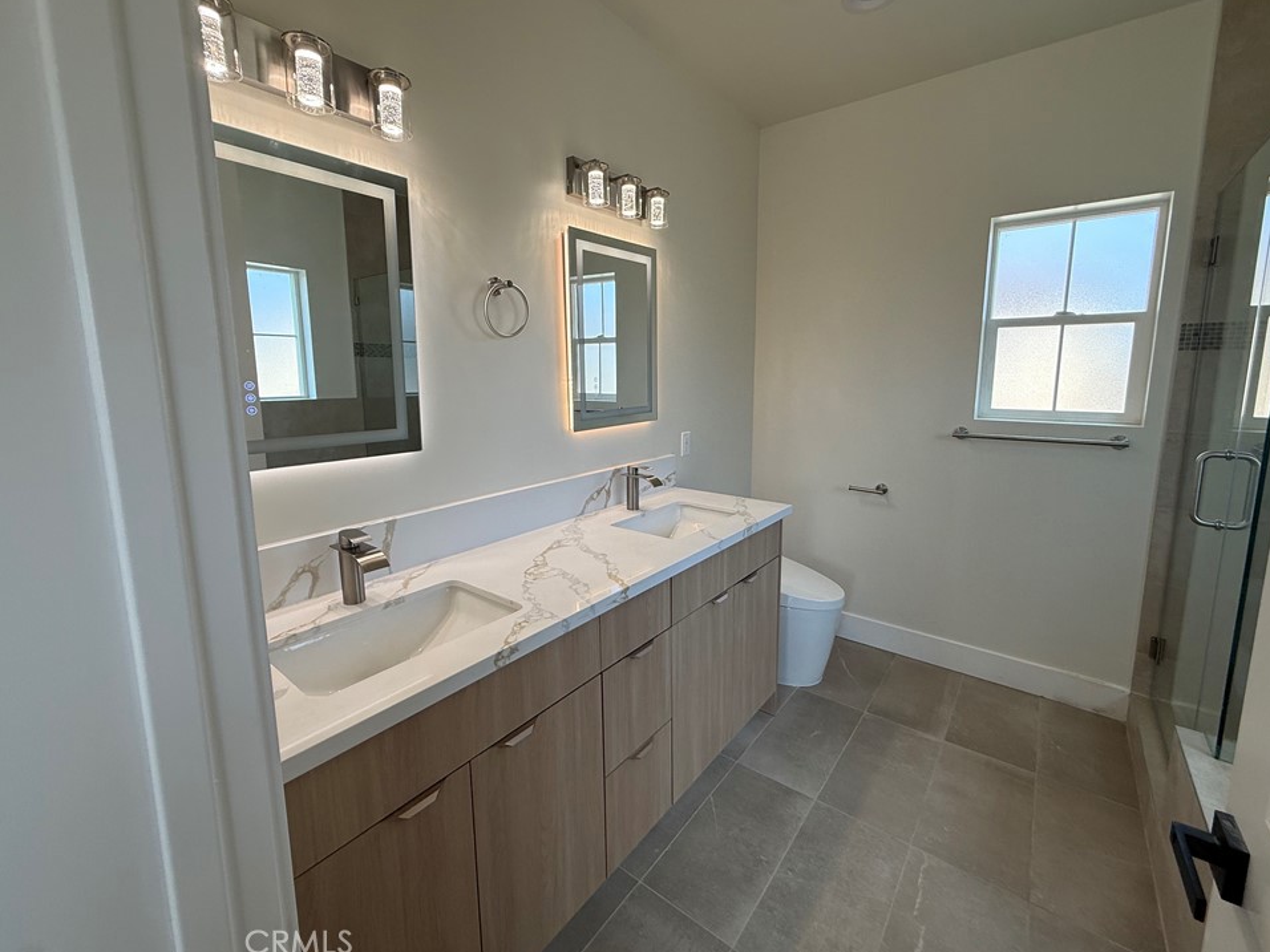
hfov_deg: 98.2
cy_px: 451
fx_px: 550
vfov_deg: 81.7
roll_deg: +0.3
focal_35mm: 15
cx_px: 648
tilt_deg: -8.3
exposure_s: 1/193
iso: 64
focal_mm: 2.22
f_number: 2.2
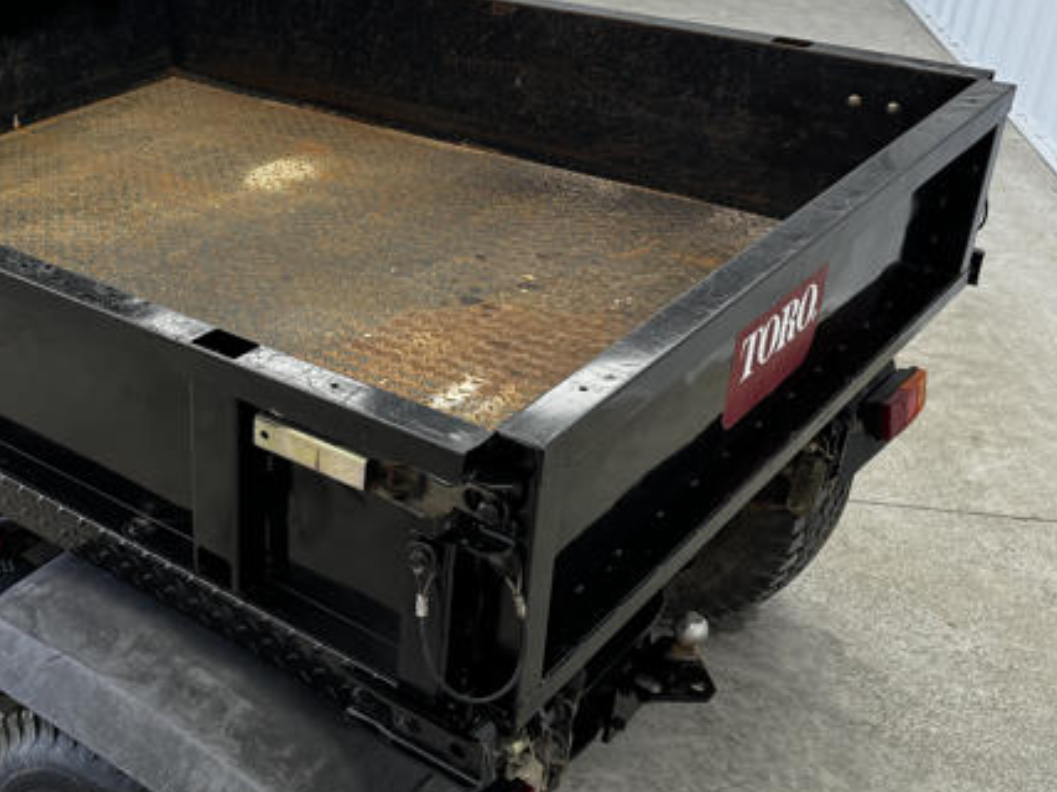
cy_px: 381
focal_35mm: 45
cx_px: 176
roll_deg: -0.3
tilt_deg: -29.7
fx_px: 1374
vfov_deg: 32.2
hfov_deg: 40.0
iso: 100
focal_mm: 6.76
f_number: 1.78
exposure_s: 1/120
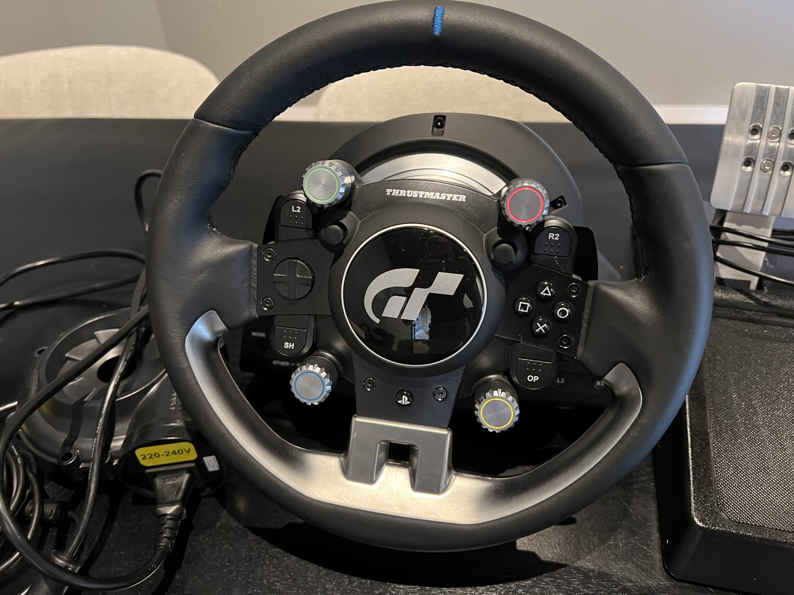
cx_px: 397
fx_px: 596
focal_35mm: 26
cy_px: 298
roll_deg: +1.5
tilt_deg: -40.4
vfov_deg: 53.1
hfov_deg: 67.3
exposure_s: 1/33
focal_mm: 5.7
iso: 640
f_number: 1.5
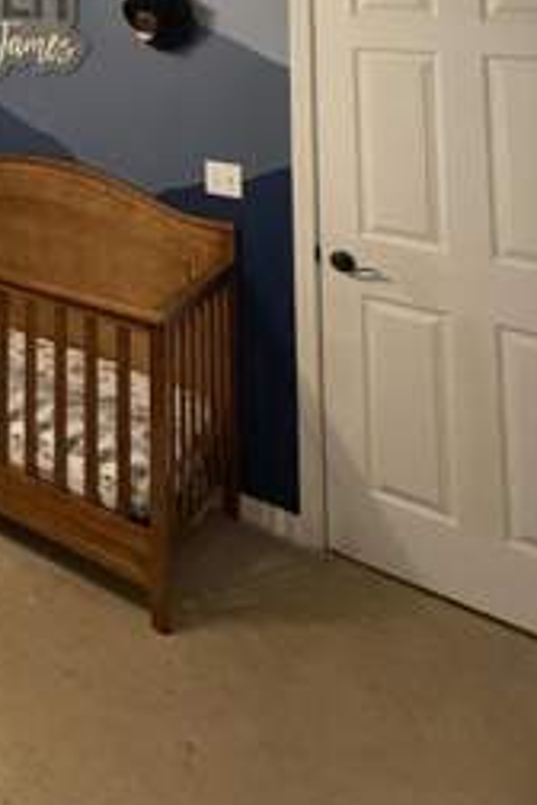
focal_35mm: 37
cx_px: -227
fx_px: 828
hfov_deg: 27.4
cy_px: -77
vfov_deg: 41.5
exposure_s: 1/60
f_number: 2.2
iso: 400
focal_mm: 2.22
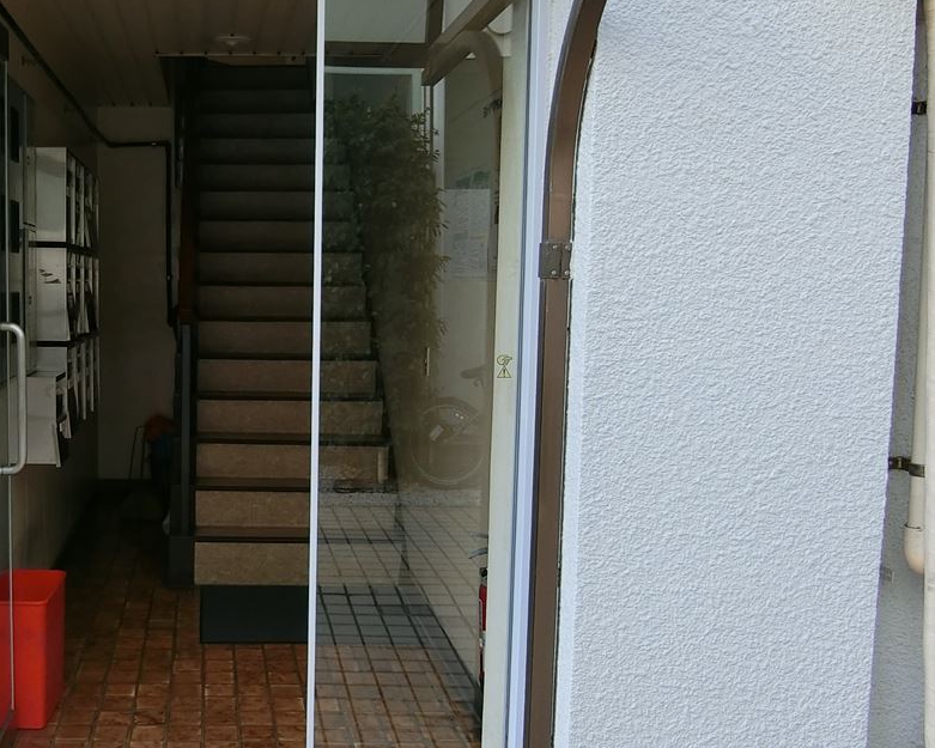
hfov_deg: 46.0
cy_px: 387
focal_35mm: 38
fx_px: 1052
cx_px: 219
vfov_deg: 39.2
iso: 100
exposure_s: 1/125
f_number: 2.7
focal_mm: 4.06
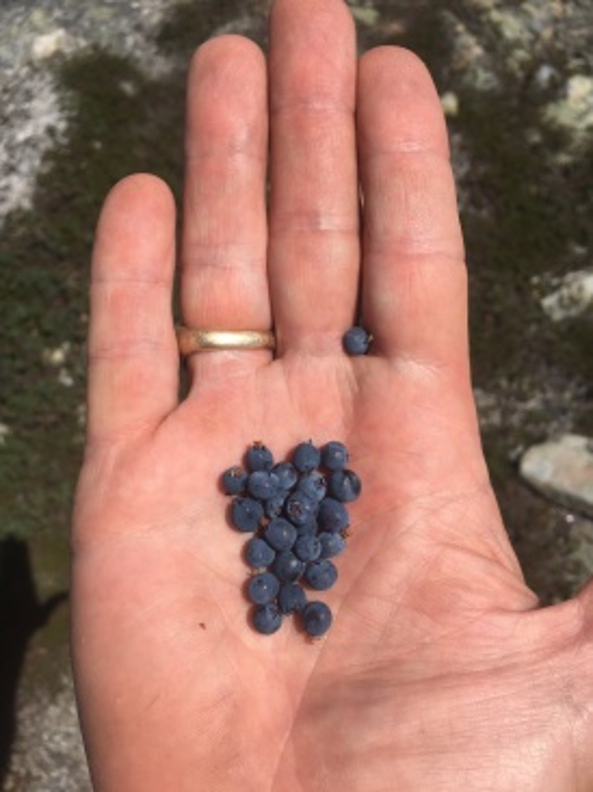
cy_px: 396
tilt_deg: -57.9
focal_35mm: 29
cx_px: 296
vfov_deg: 61.7
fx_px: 663
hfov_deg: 48.2
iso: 25
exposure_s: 1/2564
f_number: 2.2
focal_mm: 4.15
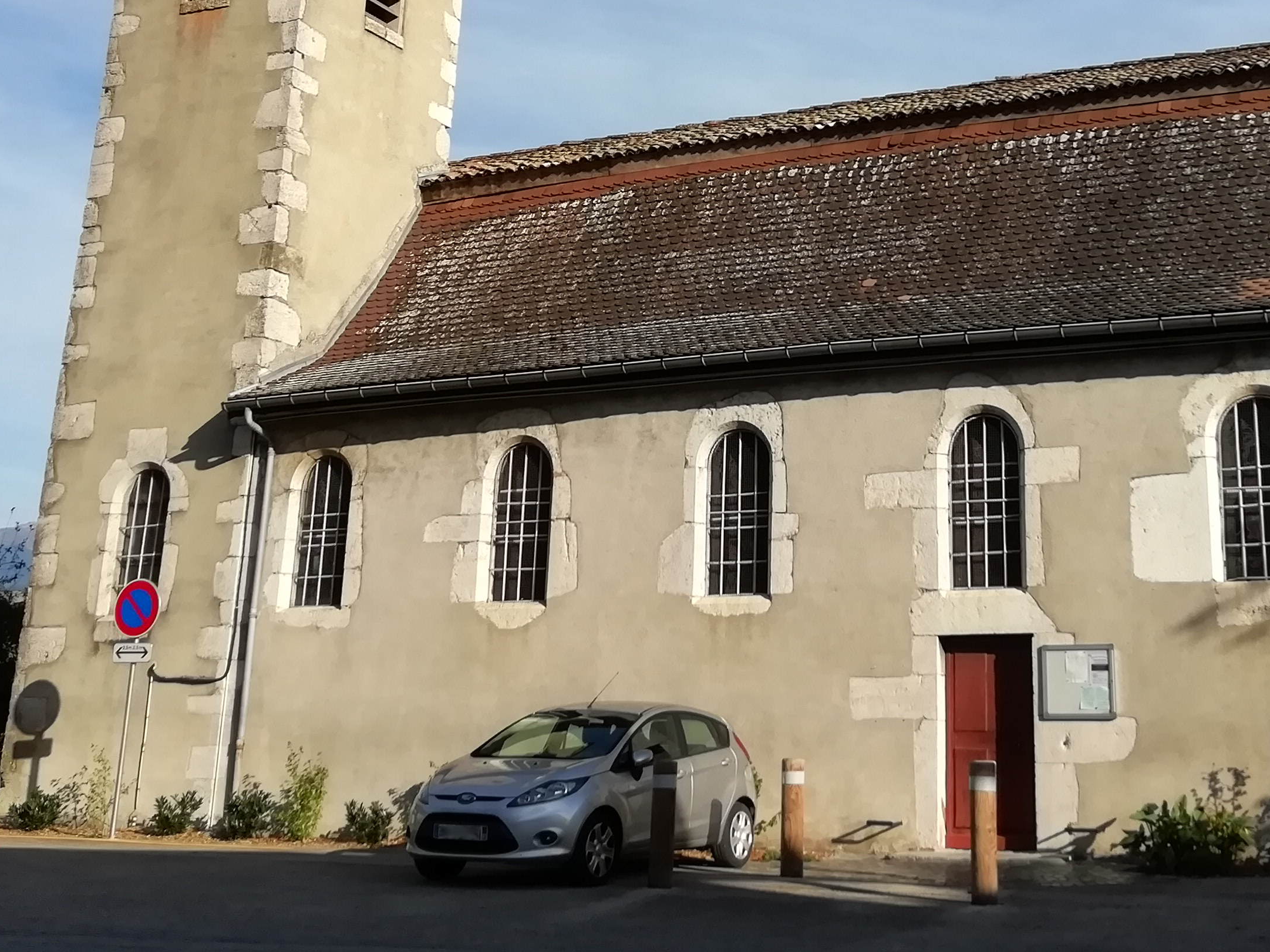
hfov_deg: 37.8
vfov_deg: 28.5
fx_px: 1834
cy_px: 201
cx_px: 830
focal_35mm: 50
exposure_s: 1/1353
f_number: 2.2
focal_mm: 3.46
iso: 50
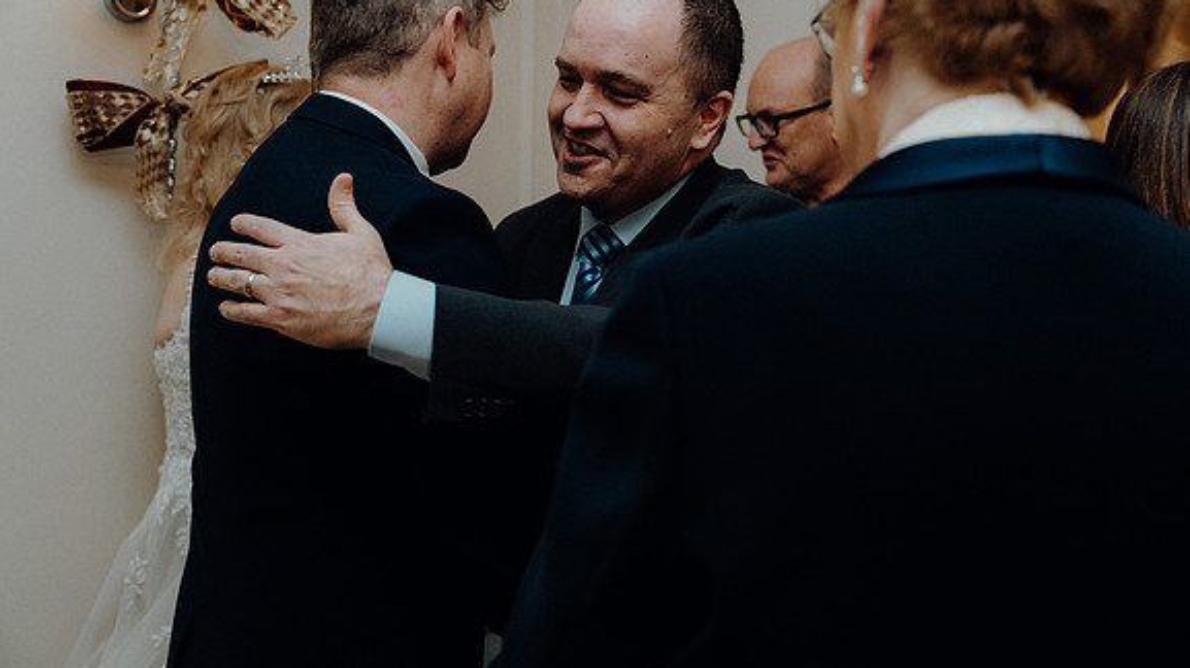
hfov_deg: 51.6
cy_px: 319
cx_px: 594
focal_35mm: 39
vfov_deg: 30.4
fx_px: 1230
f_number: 3.5
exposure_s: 1/200
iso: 2500
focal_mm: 37
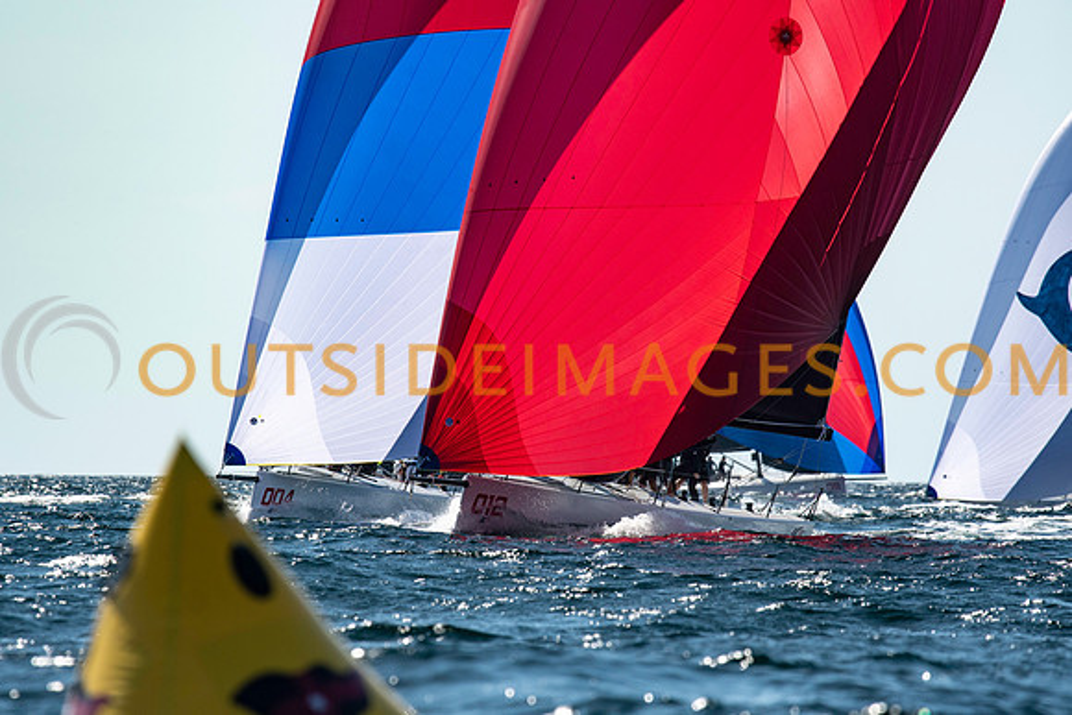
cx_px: 517
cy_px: 357
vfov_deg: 2.9
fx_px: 14254
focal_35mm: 479
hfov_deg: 4.3
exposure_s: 1/4000
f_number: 5
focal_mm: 300
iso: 320
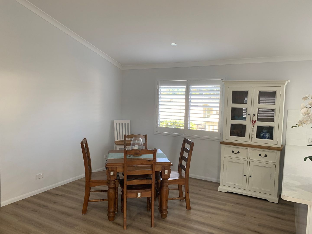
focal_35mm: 26
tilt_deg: -5.4
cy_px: 117
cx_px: 156
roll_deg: -0.5
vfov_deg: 53.1
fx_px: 234
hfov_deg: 67.3
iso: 64
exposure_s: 1/50
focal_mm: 4.25
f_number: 1.8
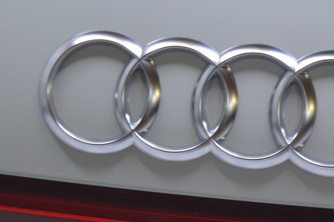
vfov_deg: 8.3
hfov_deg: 12.5
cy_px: 71
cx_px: 190
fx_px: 1530
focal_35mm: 165
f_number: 5.6
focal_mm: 55
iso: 400
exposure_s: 1/20
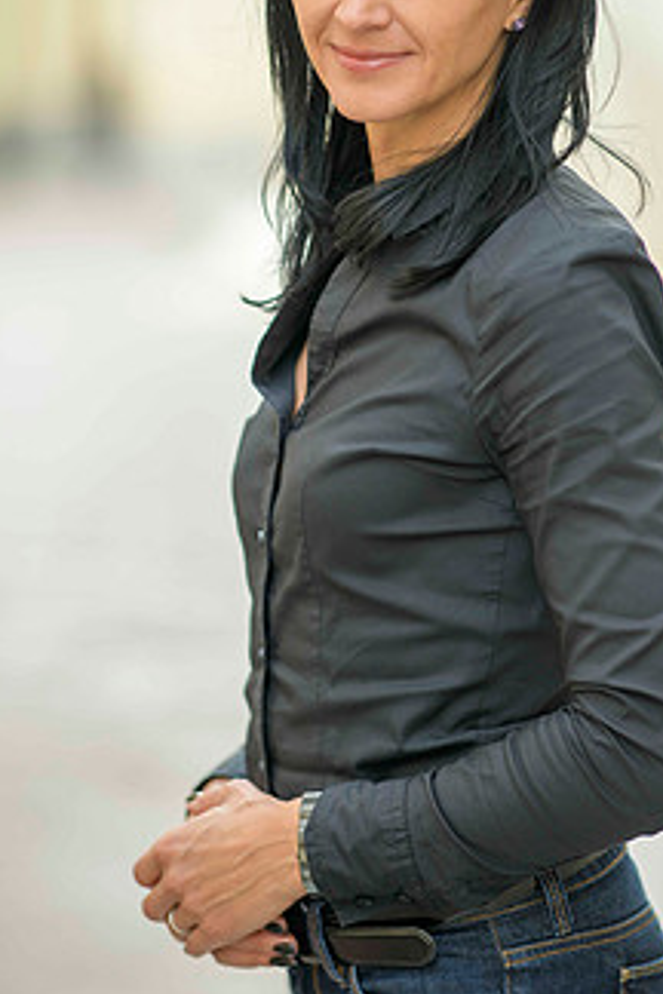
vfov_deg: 14.0
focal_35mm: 146
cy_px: 368
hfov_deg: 9.4
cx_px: 325
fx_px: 4033
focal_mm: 105
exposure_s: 1/500
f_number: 2
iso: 64
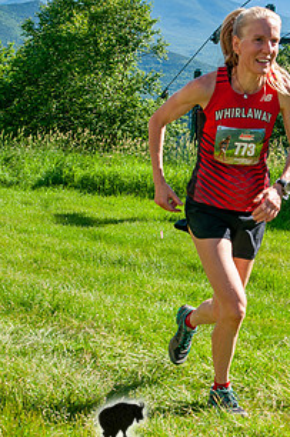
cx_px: 208
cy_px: 240
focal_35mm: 75
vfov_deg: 27.0
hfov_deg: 18.0
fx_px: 909
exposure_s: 1/400
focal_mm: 34
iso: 200
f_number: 8
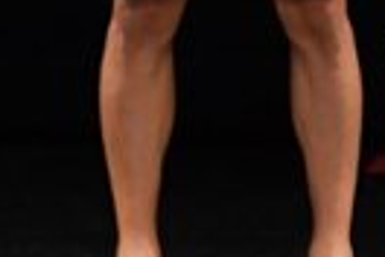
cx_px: 392
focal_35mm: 1672
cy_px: -348
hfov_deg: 1.2
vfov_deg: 0.8
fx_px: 17880
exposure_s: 1/400
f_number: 5.6
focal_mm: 190
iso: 3200
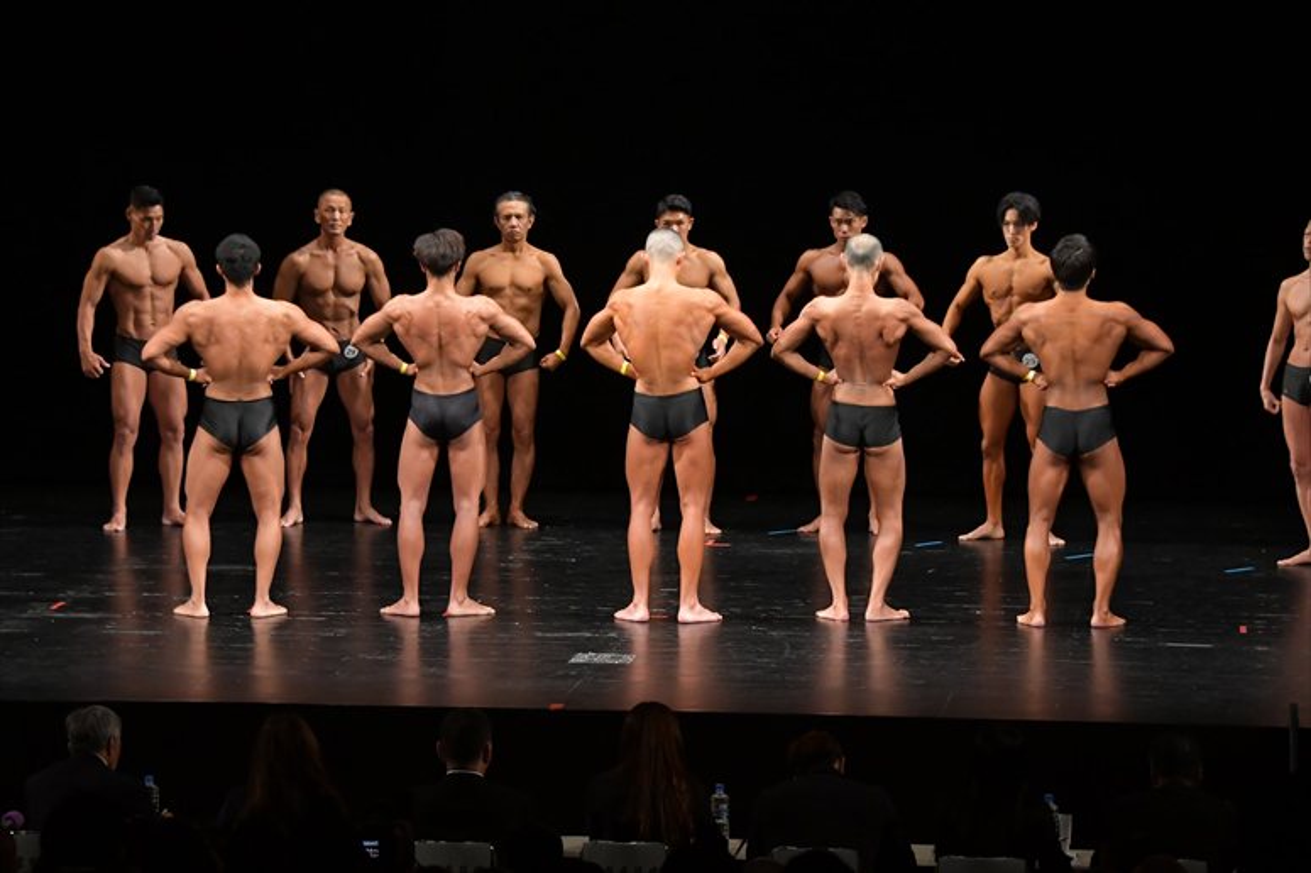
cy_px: 436
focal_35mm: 138
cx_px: 656
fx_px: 5023
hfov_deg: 14.9
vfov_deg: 9.9
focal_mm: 92
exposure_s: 1/400
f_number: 5.6
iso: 3200
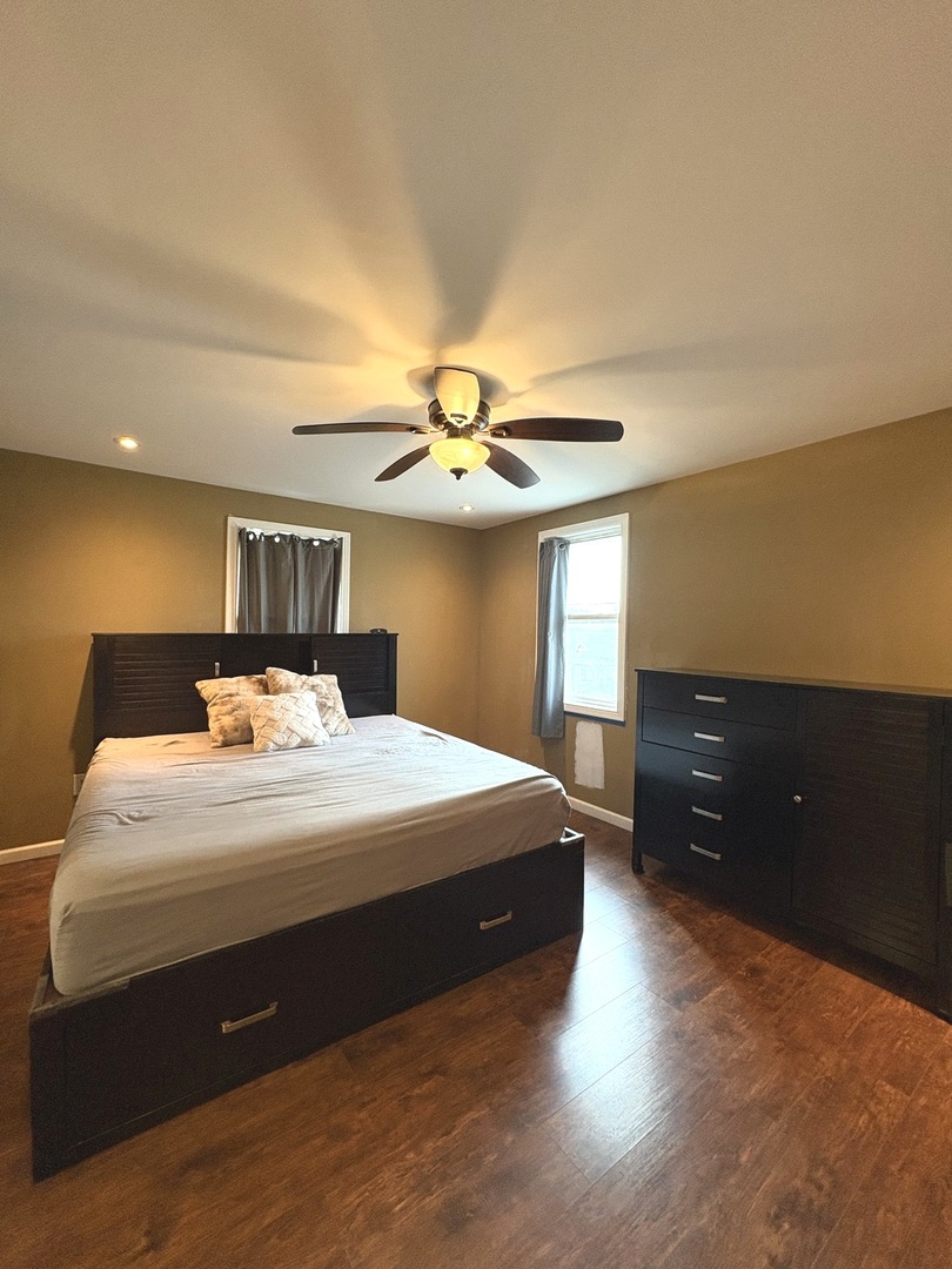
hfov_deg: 85.7
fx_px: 513
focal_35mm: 14
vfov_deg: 102.1
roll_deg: -2.0
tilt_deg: +0.4
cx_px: 476
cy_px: 634
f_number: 2.2
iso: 320
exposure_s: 1/60
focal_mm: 2.22
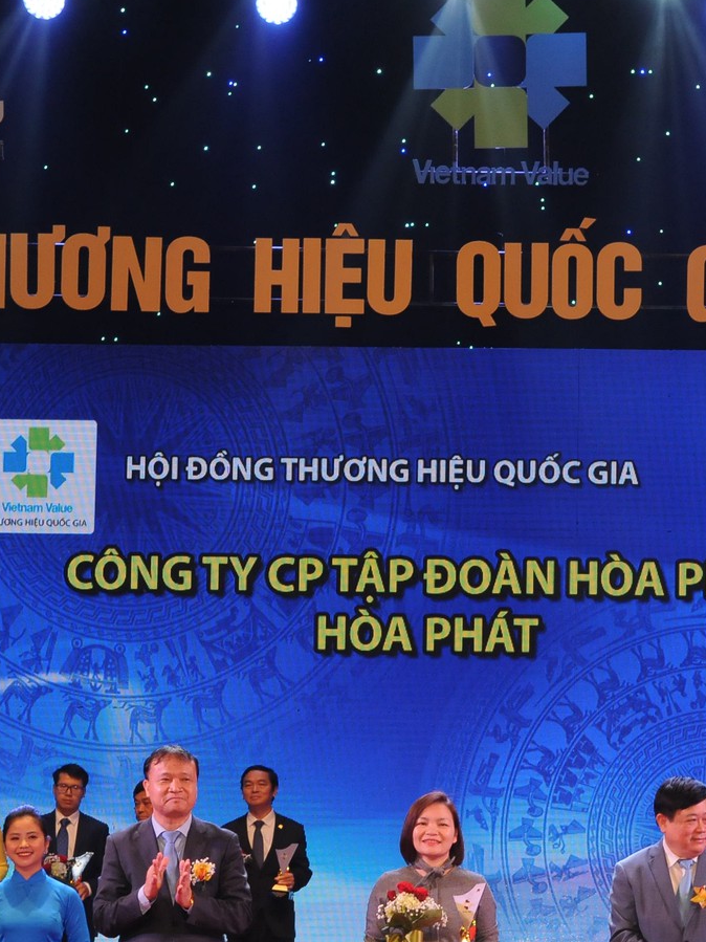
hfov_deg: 10.5
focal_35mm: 141
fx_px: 3835
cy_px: 623
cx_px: 454
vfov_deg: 14.0
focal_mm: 44
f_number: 5.6
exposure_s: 1/100
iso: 800
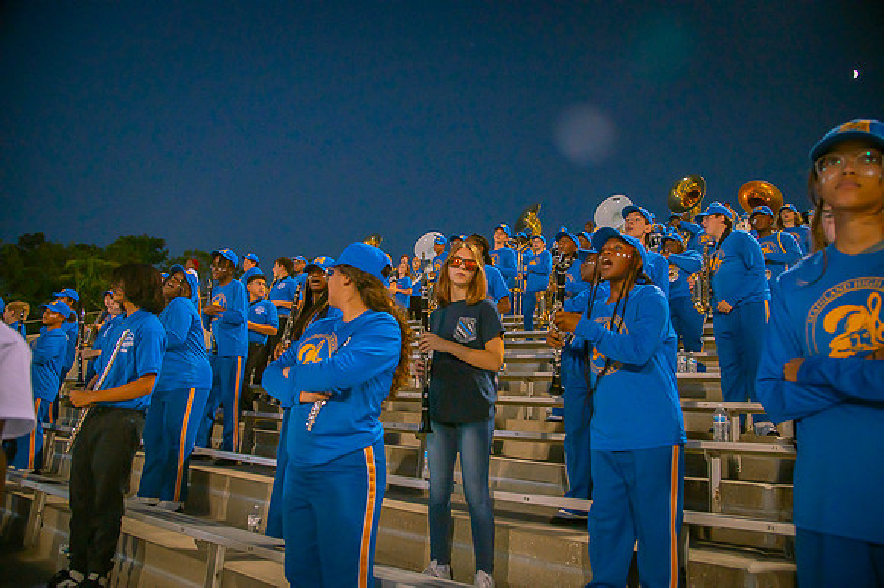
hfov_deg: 73.8
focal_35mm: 24
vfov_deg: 53.1
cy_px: 294
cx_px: 442
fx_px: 589
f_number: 4
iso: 800
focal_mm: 24
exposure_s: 1/250
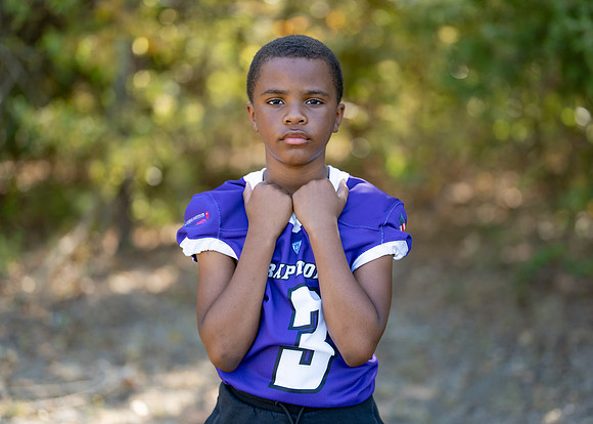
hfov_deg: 32.2
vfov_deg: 23.3
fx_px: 1026
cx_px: 326
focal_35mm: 61
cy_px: 204
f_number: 1.2
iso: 100
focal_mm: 50
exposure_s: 1/1250
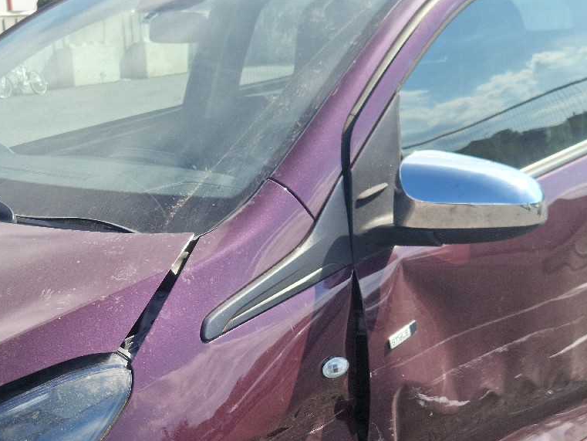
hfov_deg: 32.7
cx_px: 162
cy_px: 356
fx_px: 984
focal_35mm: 58
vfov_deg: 24.8
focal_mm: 5.4
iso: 50
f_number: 1.8
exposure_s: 1/833
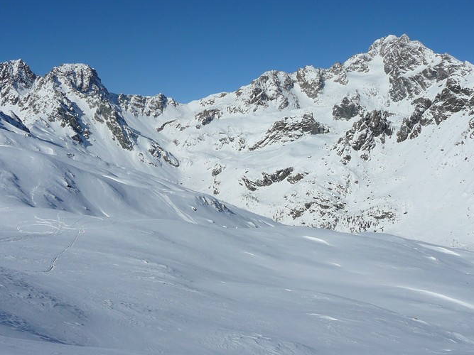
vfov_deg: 34.3
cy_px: 159
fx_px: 575
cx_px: 215
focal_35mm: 42
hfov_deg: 44.8
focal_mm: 5.2
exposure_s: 1/1600
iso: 80
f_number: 5
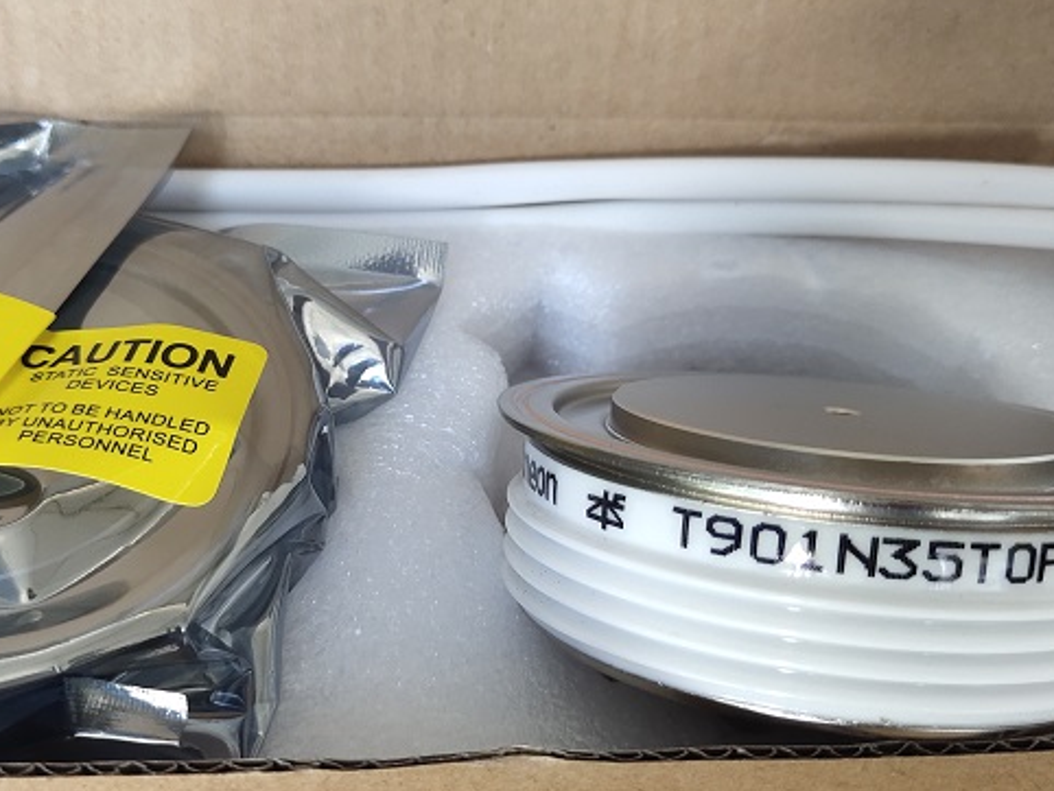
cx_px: 436
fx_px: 1554
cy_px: 424
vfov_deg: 28.6
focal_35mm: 51
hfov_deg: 37.4
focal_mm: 4.27
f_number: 1.8
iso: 164
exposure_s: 1/50
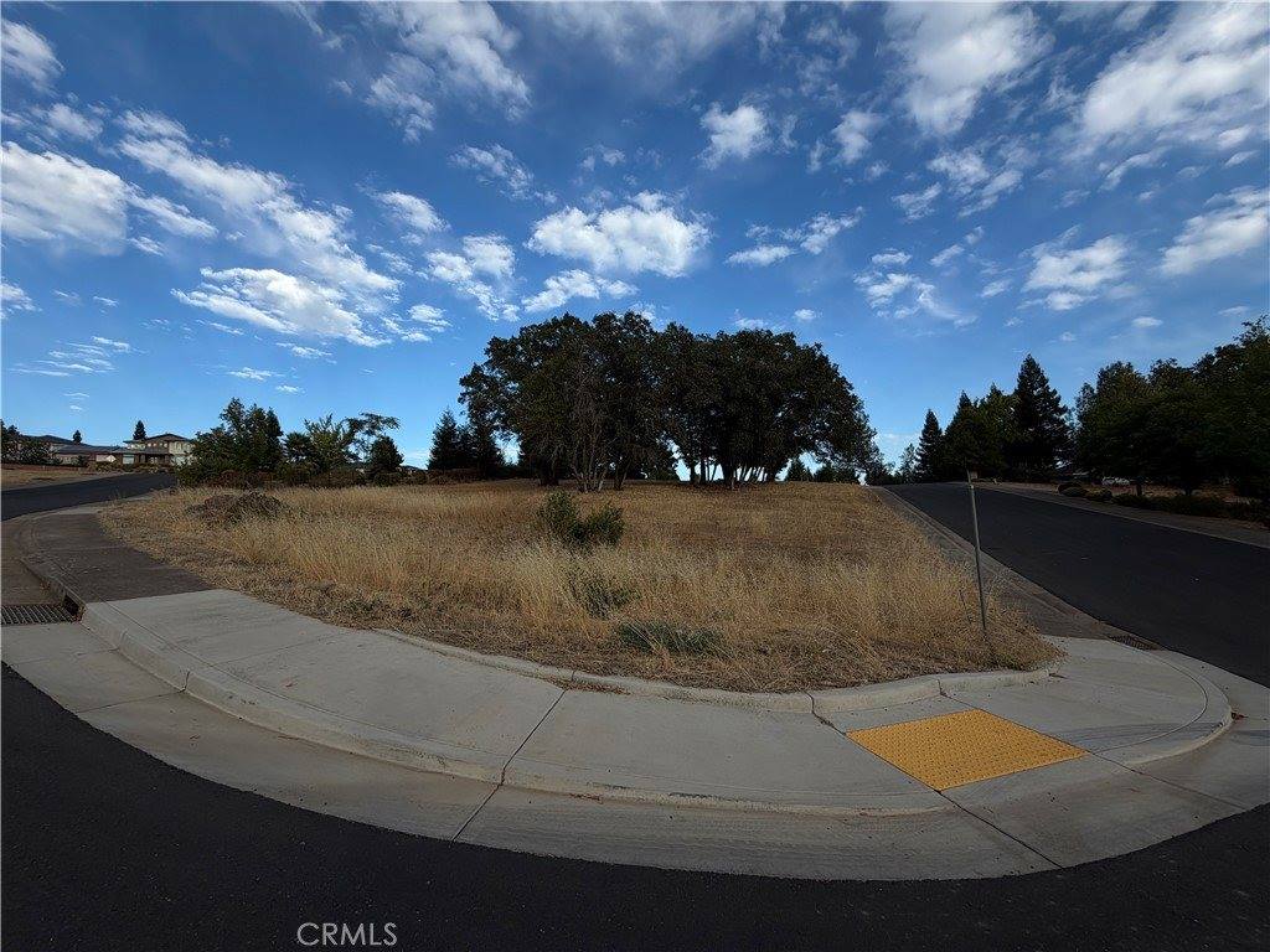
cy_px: 476
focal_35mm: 14
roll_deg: +1.9
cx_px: 635
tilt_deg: +3.3
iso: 25
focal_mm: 2.22
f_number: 2.2
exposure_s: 1/770
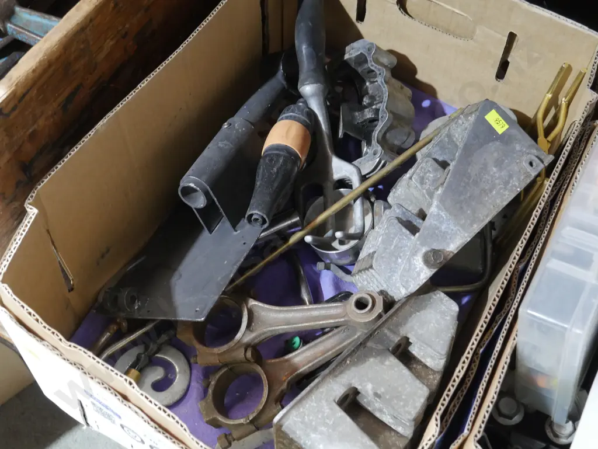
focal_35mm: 46
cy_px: 224
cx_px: 299
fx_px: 795
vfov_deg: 31.5
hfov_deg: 41.2
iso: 3200
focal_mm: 23
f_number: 5.1
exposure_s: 1/30
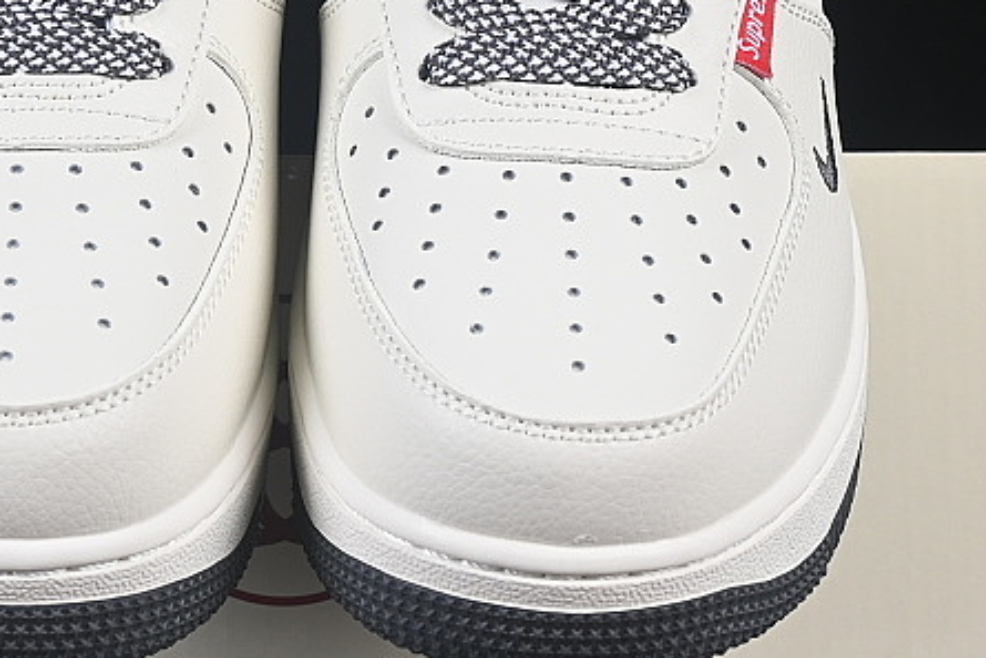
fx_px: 4986
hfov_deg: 11.3
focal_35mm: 182
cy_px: 182
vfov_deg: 7.5
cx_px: 246
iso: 160
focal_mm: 50
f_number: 8
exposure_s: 1/80
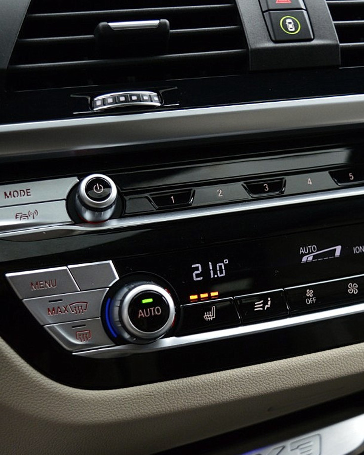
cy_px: 228
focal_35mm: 58
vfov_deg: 32.6
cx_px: 259
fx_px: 777
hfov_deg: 26.1
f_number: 4.2
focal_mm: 27
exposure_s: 1/60
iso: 800
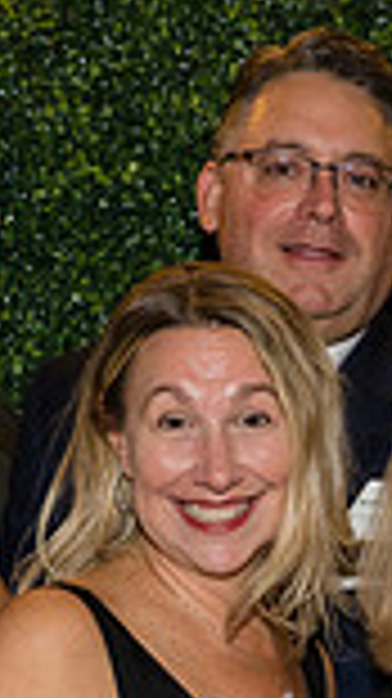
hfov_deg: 7.0
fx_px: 3202
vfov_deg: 12.4
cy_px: 511
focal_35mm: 173
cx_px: 288
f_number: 5
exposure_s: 1/160
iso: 800
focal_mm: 44
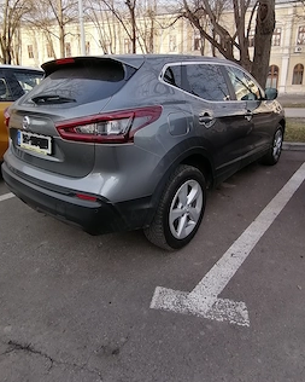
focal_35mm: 21
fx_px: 237
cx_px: 163
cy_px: 154
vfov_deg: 76.8
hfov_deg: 65.5
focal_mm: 2.7
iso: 50
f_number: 2.4
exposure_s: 1/110
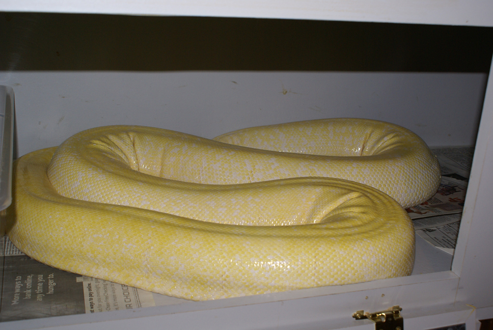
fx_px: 576
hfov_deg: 46.3
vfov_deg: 32.0
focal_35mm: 42
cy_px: 165
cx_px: 246
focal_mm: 28
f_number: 5.6
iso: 400
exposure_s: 1/60
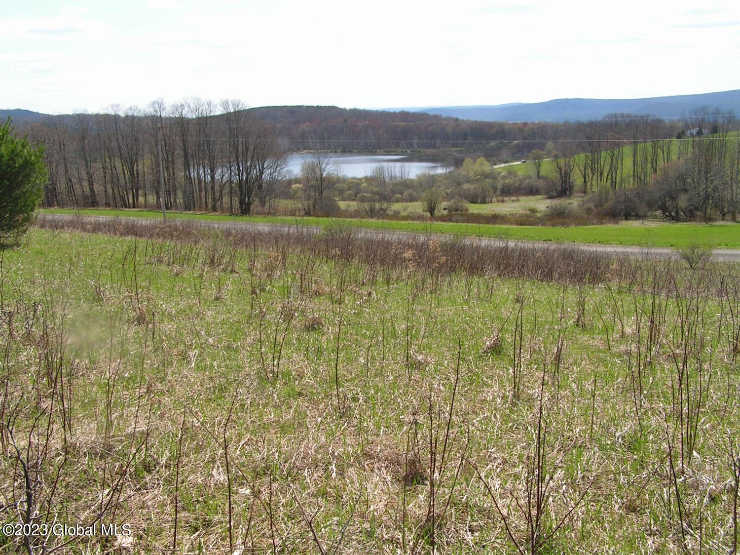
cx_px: 370
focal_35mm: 38
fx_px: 812
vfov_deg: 37.7
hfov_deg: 49.0
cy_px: 278
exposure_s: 1/250
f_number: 5.6
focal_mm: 6.3
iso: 50
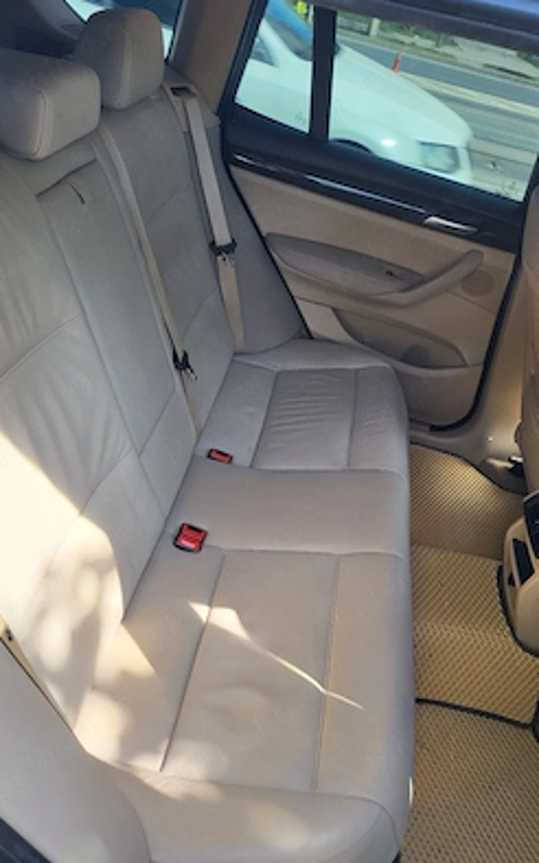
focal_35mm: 28
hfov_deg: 44.5
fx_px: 659
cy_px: 432
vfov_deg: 66.5
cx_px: 276
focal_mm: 5.4
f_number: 1.8
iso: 40
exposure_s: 1/213
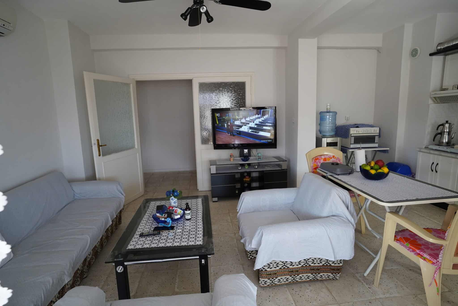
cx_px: 229
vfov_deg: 61.9
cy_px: 153
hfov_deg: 84.0
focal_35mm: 20
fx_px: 254
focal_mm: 20
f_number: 4
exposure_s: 1/160
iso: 640
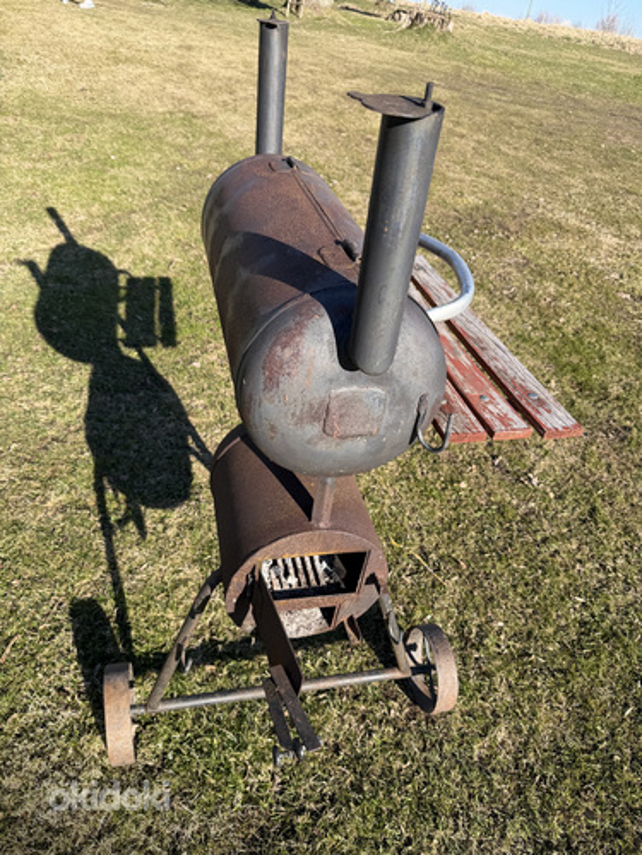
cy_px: 428
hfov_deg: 56.8
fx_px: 593
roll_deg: -10.3
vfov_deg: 71.6
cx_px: 321
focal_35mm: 24
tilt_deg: -34.3
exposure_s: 1/2053
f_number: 1.78
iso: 80
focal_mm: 6.76
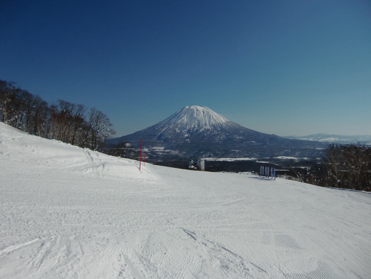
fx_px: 257
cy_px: 140
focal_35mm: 24
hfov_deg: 71.6
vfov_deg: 56.8
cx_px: 186
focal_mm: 4.3
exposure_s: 1/800
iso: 64
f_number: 7.5
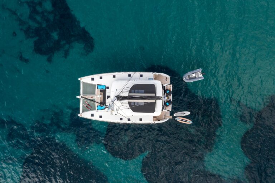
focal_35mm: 28
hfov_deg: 65.5
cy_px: 92
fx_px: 214
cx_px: 138
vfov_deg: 46.3
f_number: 11
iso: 100
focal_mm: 10.26
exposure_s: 1/100
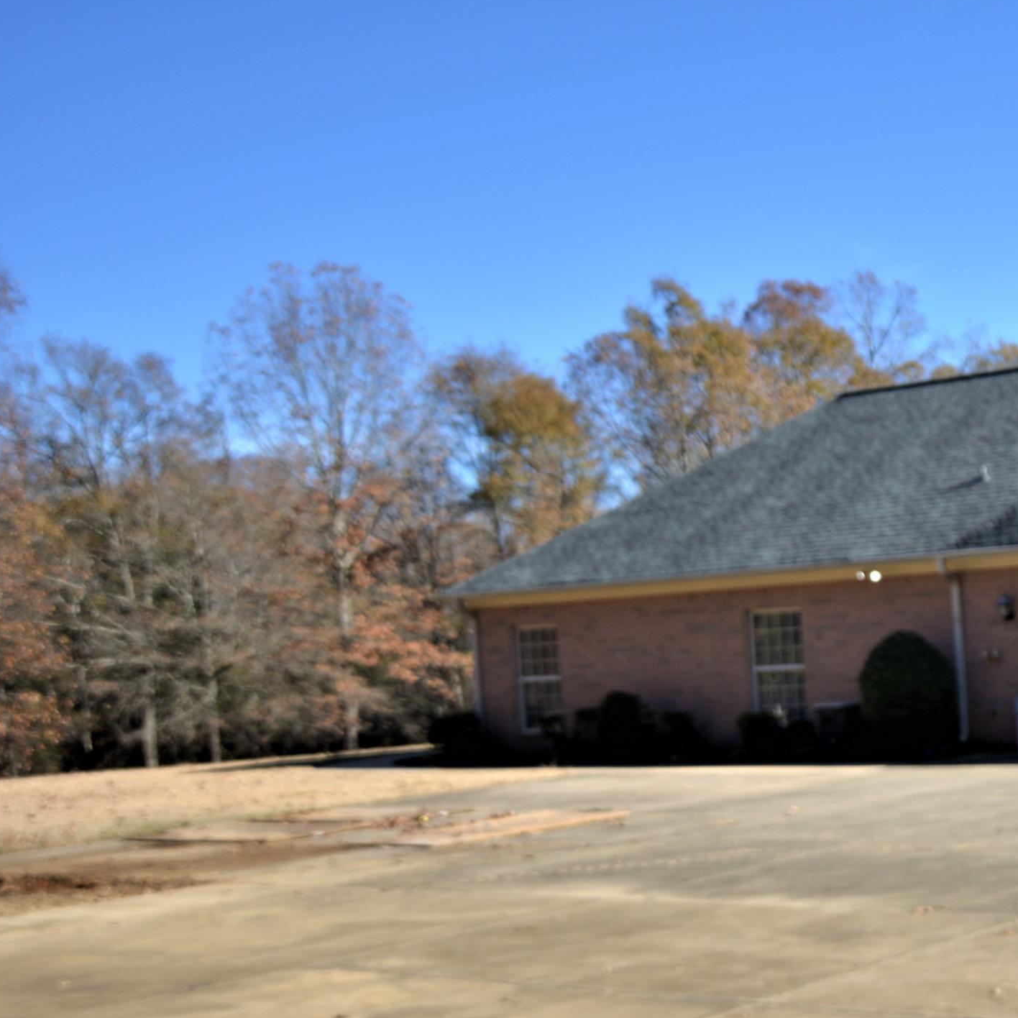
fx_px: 1797
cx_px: 1058
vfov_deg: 31.4
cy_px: 674
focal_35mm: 54
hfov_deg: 29.2
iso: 200
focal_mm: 20
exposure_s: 1/2000
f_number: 3.5
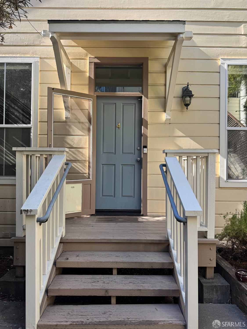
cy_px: 164
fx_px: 228
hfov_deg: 56.8
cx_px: 124
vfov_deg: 71.6
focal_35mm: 24
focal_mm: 6.76
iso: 80
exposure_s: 1/582
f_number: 1.78
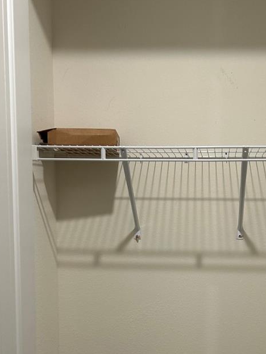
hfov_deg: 28.8
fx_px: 512
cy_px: 273
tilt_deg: -7.4
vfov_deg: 37.1
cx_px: 184
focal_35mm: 50
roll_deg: +0.7
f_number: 1.5
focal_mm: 5.7
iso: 80
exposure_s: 1/60
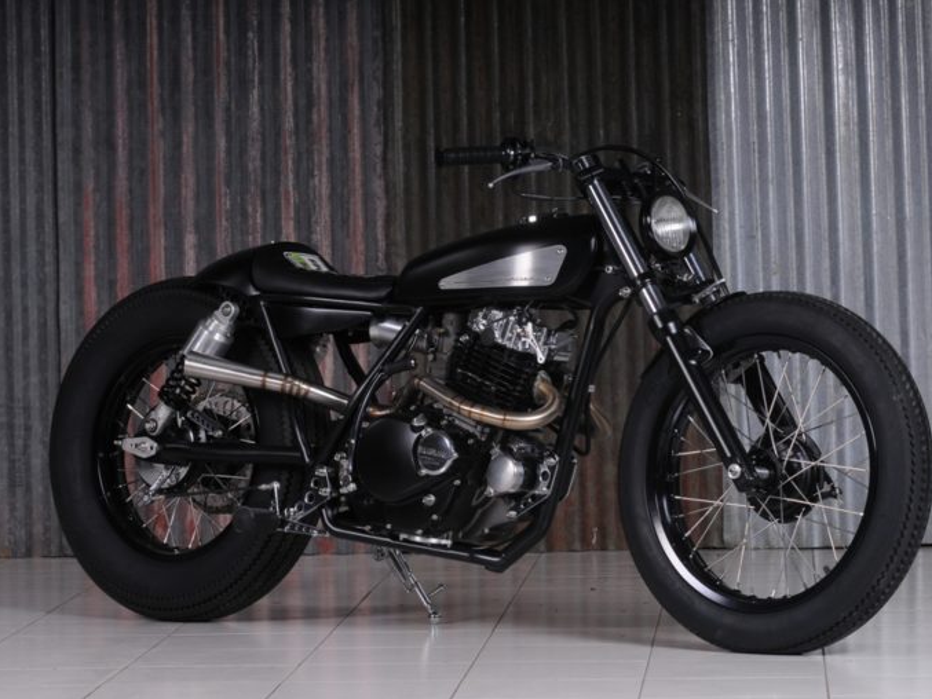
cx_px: 480
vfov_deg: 8.7
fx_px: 4619
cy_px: 350
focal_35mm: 172
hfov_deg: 11.5
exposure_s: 1/250
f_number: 13
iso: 400
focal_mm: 105
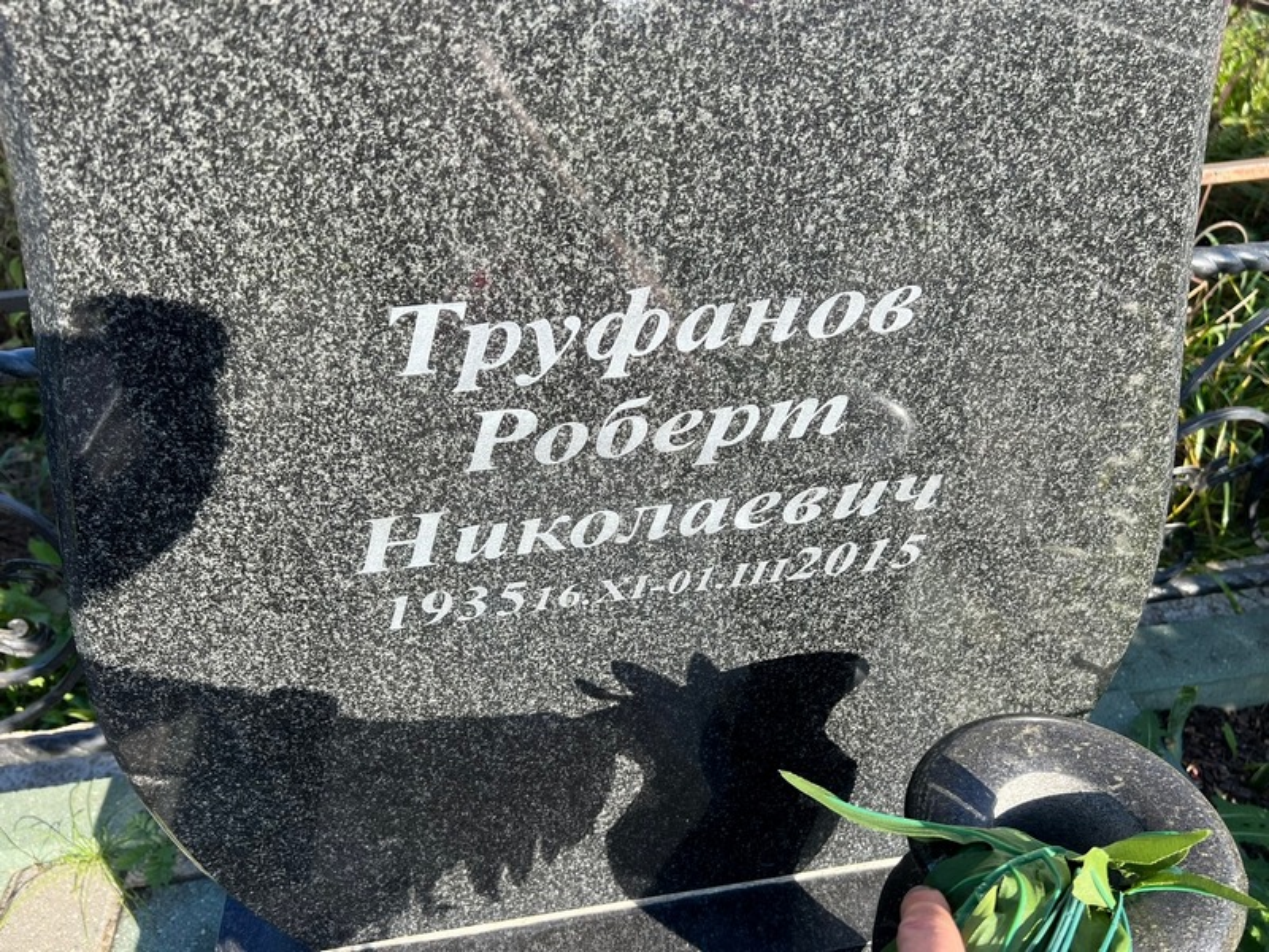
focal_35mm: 26
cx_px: 634
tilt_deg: -34.4
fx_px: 953
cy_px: 476
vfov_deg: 53.1
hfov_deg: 67.3
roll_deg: +3.3
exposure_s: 1/1124
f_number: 1.5
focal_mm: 5.7
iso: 50
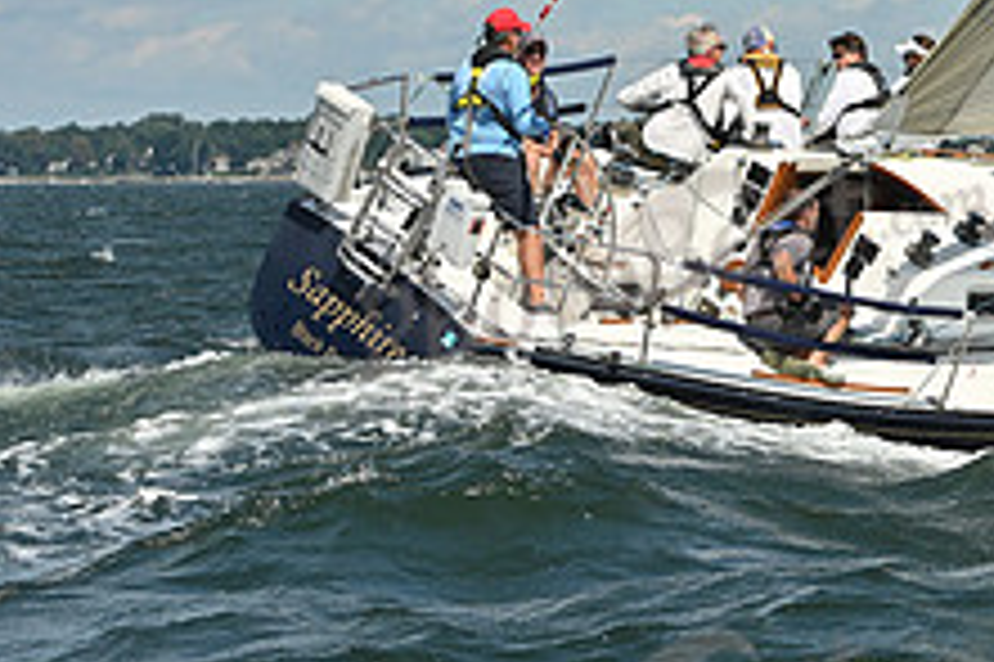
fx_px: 5077
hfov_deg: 11.0
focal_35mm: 184
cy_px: -34
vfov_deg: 7.4
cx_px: 1223
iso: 250
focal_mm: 70
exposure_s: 1/1250
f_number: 9
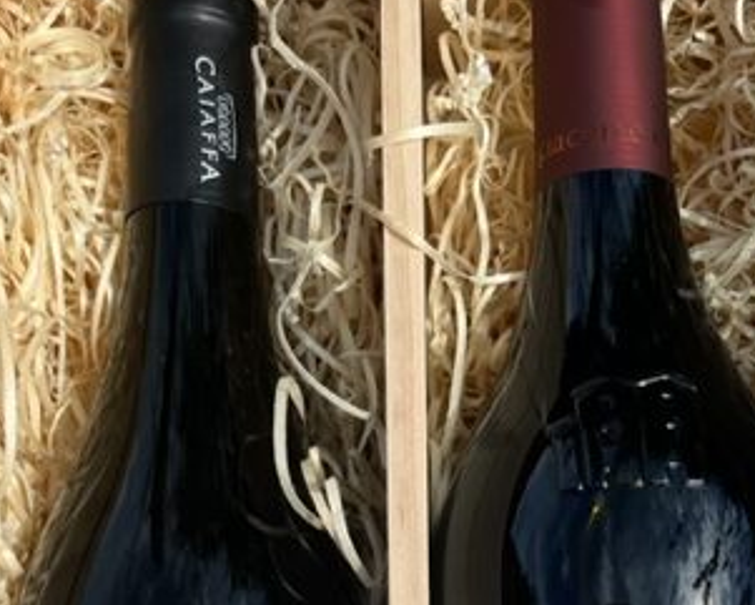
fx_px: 1207
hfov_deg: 34.7
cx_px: 429
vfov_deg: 26.1
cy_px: 650
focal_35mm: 54
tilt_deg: -84.7
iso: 50
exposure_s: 1/6173
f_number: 1.6
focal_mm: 5.1
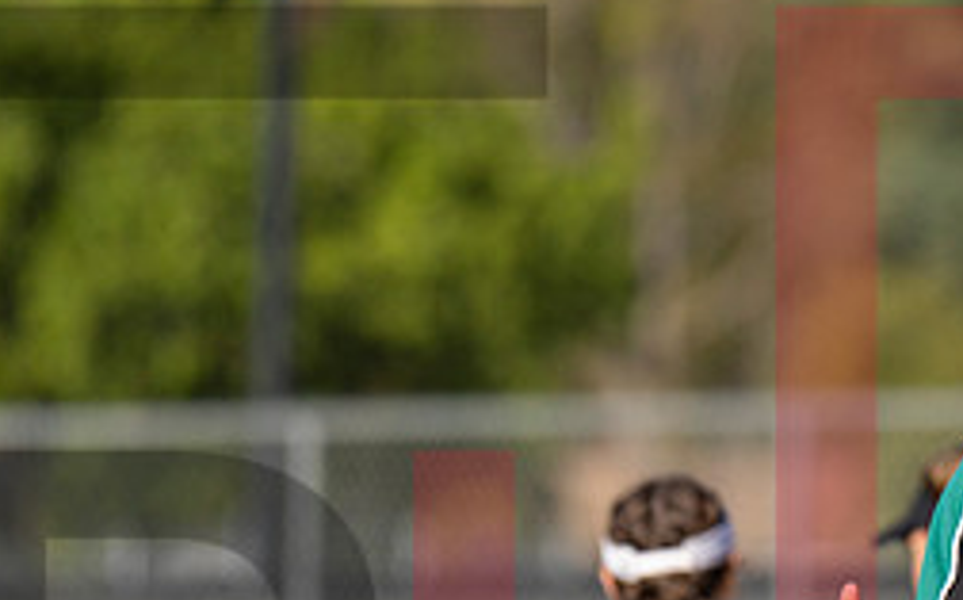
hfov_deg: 3.1
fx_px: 17883
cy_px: 379
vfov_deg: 1.9
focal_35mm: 682
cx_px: 913
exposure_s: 1/2500
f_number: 2.8
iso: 160
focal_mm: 200
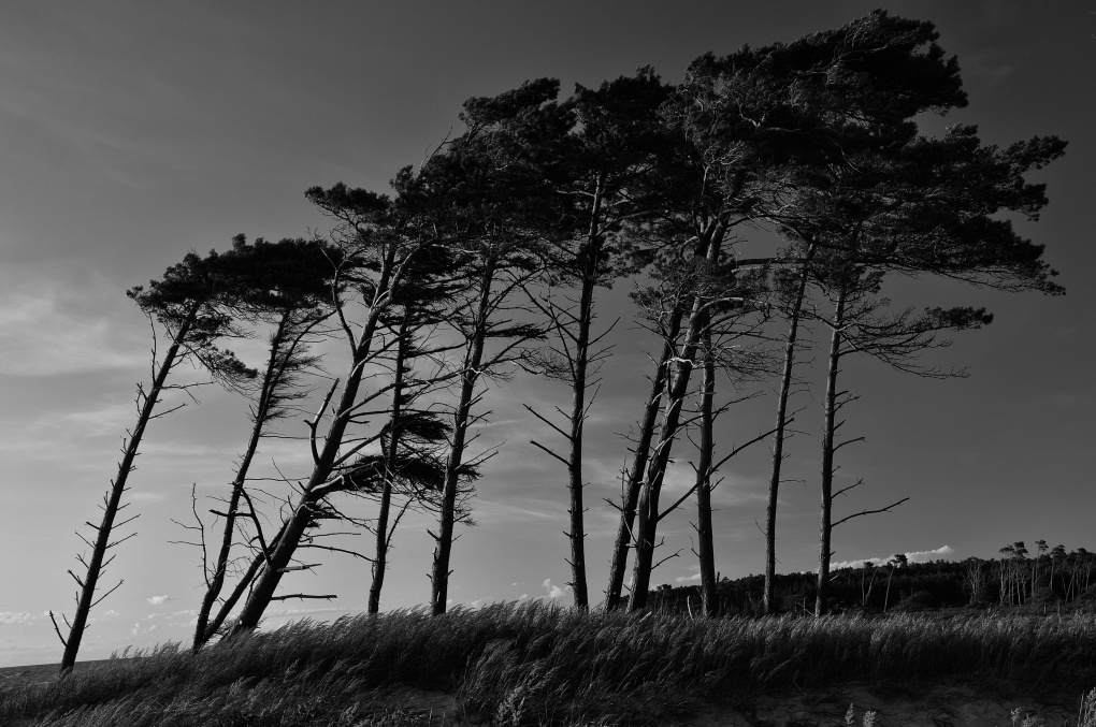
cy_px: 364
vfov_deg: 35.4
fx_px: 1140
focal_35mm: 38
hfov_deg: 51.3
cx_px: 548
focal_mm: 25
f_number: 8
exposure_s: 1/80
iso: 250
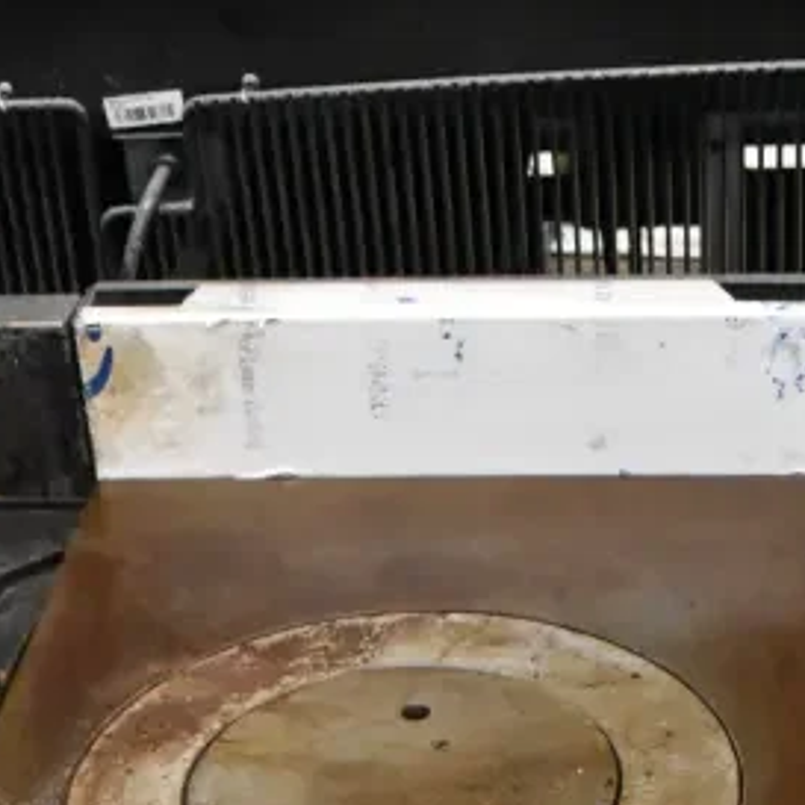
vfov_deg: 16.6
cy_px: 1252
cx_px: 386
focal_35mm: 94
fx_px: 2473
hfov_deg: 18.5
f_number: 5
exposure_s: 1/100
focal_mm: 22
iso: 6400
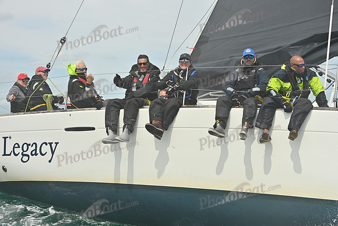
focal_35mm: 80
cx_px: 169
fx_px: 751
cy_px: 113
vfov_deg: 17.1
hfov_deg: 25.4
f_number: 10
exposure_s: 1/1250
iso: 320
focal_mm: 80
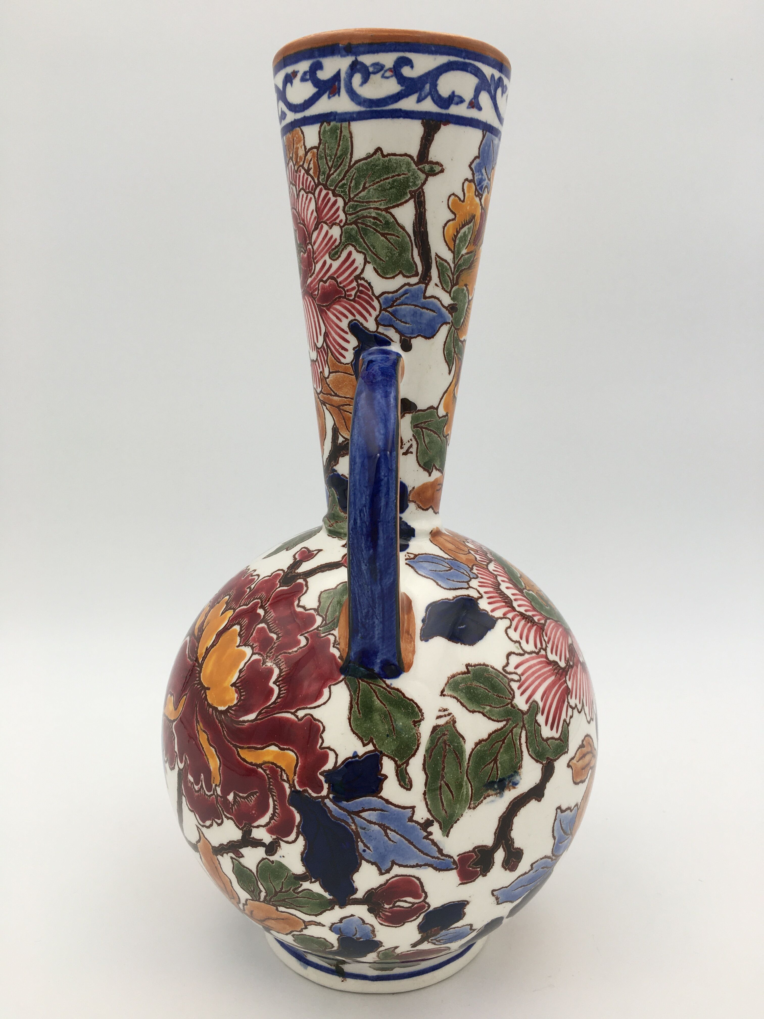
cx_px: 382
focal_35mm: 29
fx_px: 853
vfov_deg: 61.7
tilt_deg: -9.4
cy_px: 510
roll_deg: -0.6
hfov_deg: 48.2
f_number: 2.2
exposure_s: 1/100
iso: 25
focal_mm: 4.15
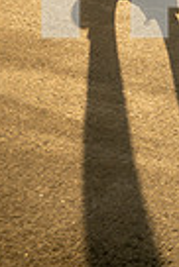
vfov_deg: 17.0
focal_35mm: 106
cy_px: -159
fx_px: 789
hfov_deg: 12.9
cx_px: 112
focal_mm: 32
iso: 200
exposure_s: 1/160
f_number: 4
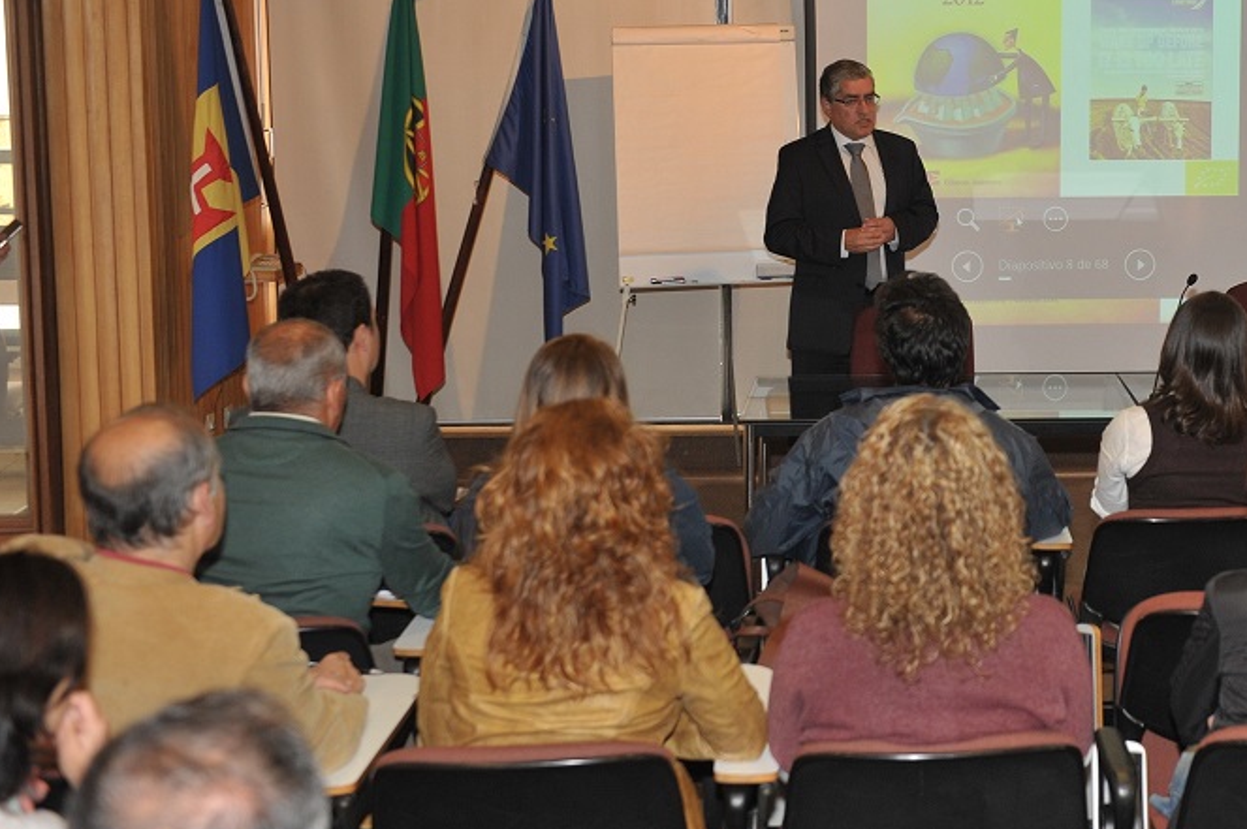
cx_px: 991
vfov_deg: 22.1
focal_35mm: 61
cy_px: 229
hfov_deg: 32.1
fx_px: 2111
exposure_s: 1/100
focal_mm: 38
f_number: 3.5
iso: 800
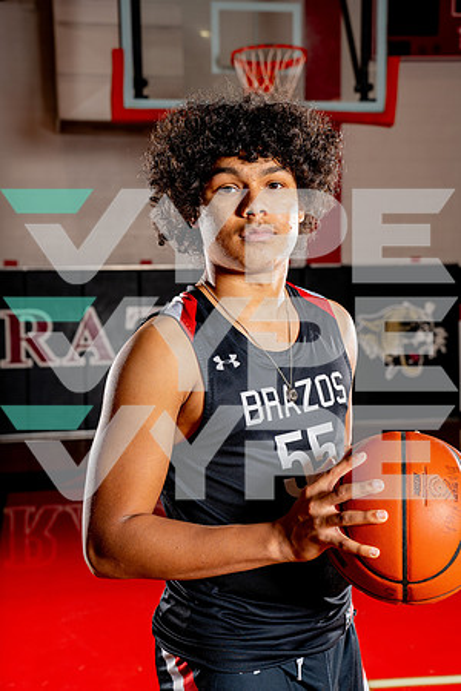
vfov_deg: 38.9
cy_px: 346
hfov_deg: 26.5
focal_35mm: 51
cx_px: 230
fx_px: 980
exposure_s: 1/250
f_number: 5.6
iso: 100
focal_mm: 51
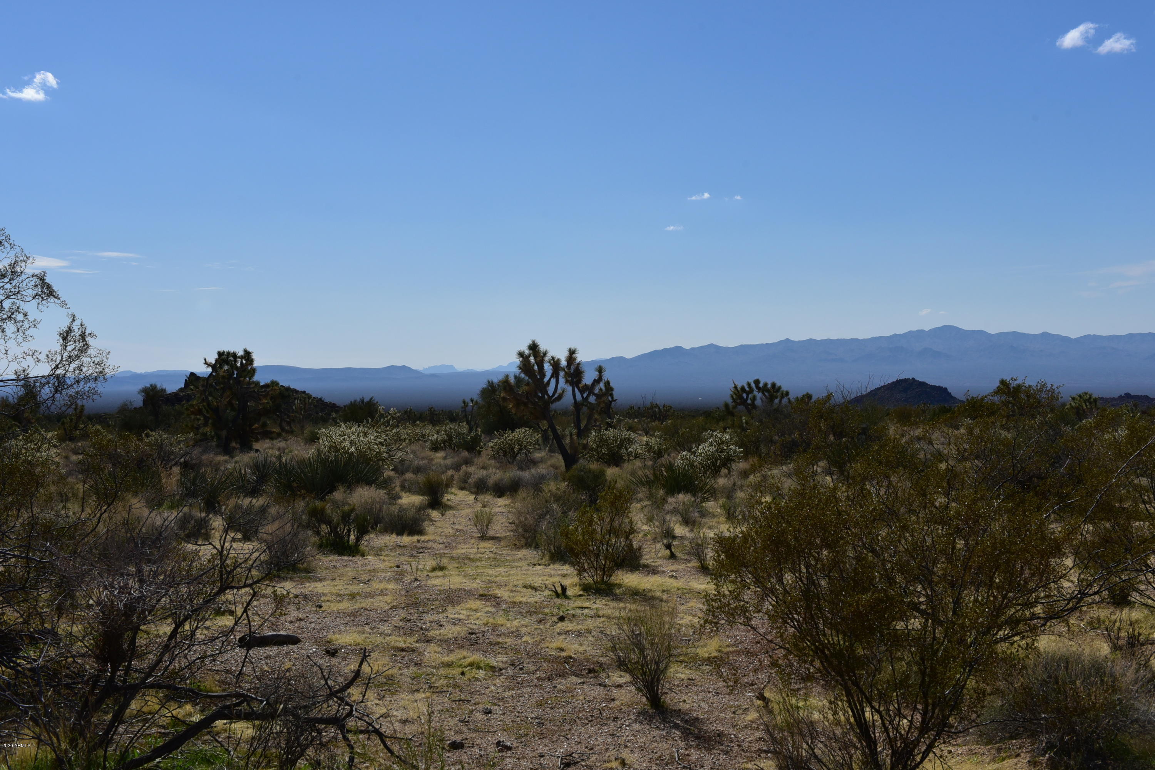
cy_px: 385
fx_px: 1412
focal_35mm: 44
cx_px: 578
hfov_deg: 44.5
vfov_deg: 30.5
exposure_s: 1/2000
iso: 800
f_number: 11
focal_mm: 44
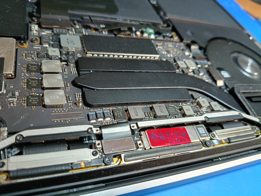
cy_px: 98
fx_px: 196
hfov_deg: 67.3
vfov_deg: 53.1
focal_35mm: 26
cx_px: 130
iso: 668
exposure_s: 1/50
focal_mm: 4.81
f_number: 1.8
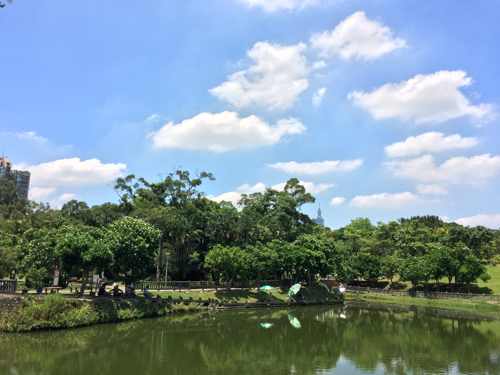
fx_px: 419
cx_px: 250
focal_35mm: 29
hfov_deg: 61.7
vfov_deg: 48.2
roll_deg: -1.1
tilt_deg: +12.2
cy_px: 188
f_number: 2.2
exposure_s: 1/2053
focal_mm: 4.15
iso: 32
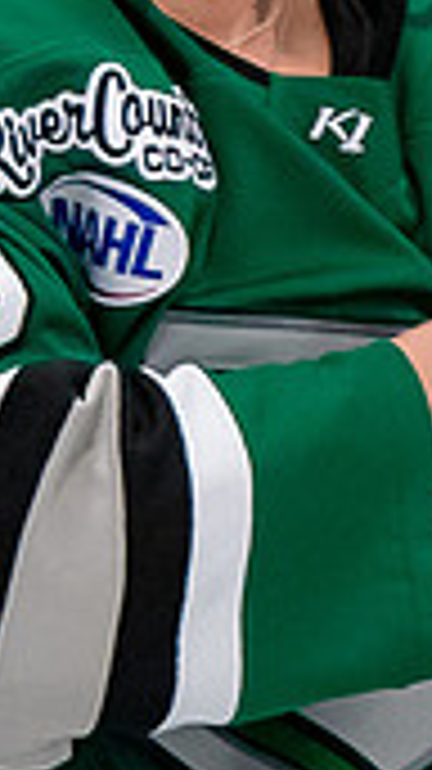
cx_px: 296
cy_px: -86
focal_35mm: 1672
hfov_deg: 0.7
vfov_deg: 1.3
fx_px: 34100
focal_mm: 200
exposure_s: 1/800
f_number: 2.8
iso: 1600
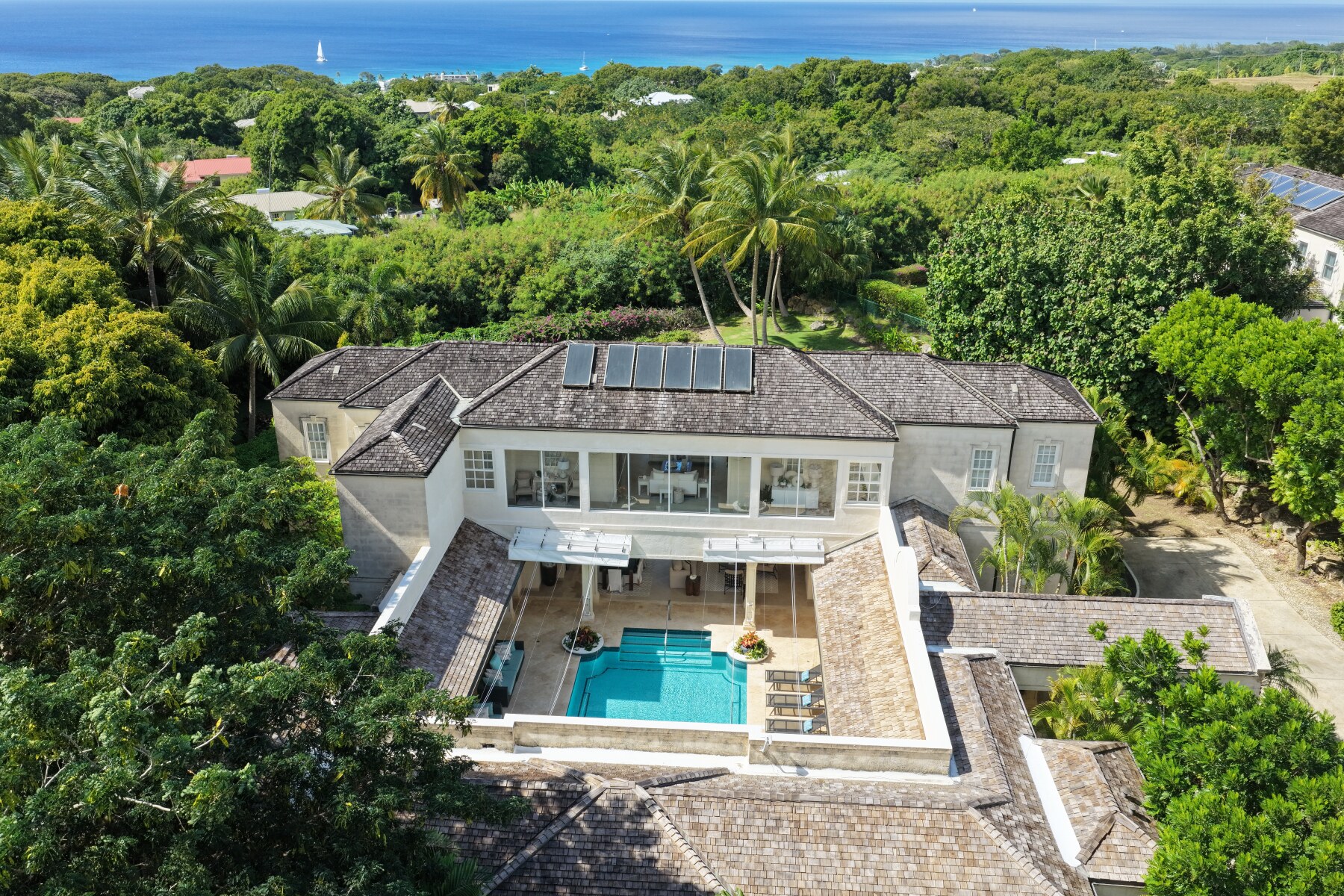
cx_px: 672
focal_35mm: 28
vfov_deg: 46.4
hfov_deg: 65.5
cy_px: 448
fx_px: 1045
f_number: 2.8
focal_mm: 14.45
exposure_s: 1/2000
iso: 400
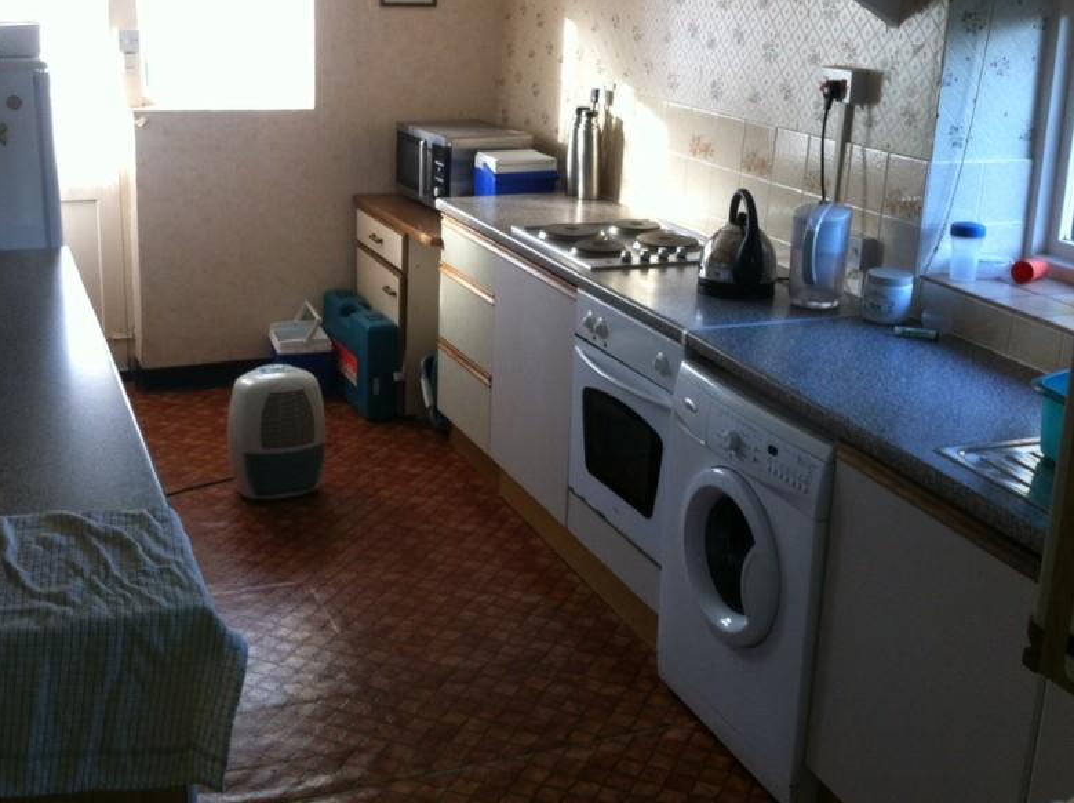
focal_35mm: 46
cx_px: 436
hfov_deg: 41.1
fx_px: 1425
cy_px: 304
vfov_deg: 31.3
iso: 100
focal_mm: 3.85
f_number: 2.8
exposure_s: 1/24
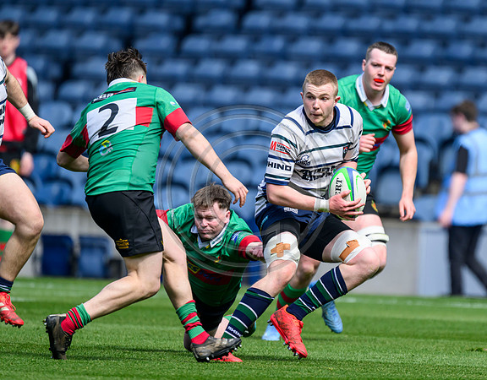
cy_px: 166
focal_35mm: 981
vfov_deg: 1.6
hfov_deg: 2.0
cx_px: 322
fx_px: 14013
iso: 800
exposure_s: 1/1600
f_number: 5.6
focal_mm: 784
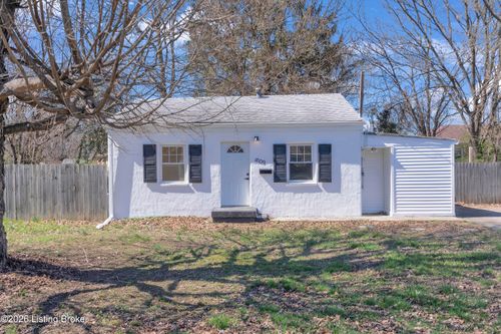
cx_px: 250
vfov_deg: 37.8
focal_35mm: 35
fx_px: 487
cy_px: 167
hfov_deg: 54.5
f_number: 4
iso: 160
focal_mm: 35
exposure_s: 1/500
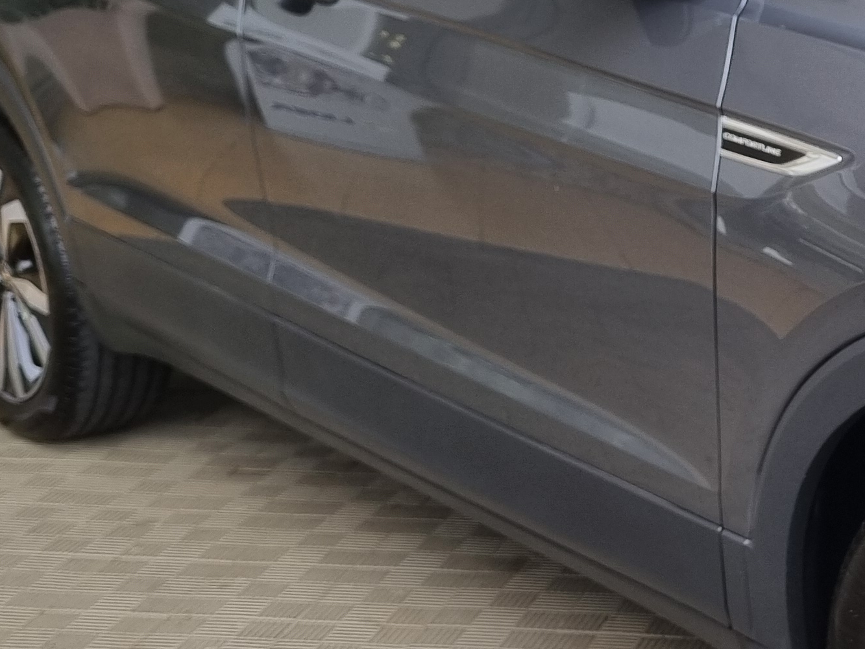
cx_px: 1055
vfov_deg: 18.9
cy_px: 315
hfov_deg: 22.9
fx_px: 1949
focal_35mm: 78
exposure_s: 1/120
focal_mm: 5.4
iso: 64
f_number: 1.8
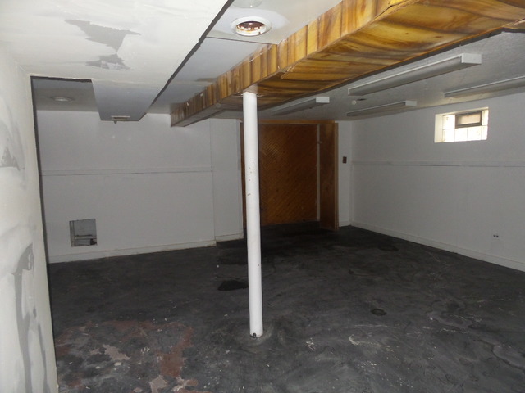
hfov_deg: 73.9
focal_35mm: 23
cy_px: 196
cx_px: 262
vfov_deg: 58.9
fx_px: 349
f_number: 2.8
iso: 400
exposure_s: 1/30
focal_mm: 4.1
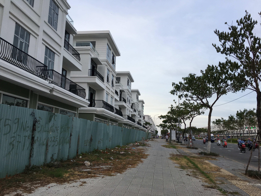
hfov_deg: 61.7
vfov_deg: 48.2
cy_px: 98
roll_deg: -2.0
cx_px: 130
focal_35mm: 29
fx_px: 219
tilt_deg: +10.5
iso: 32
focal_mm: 4.15
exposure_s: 1/100
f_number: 2.2
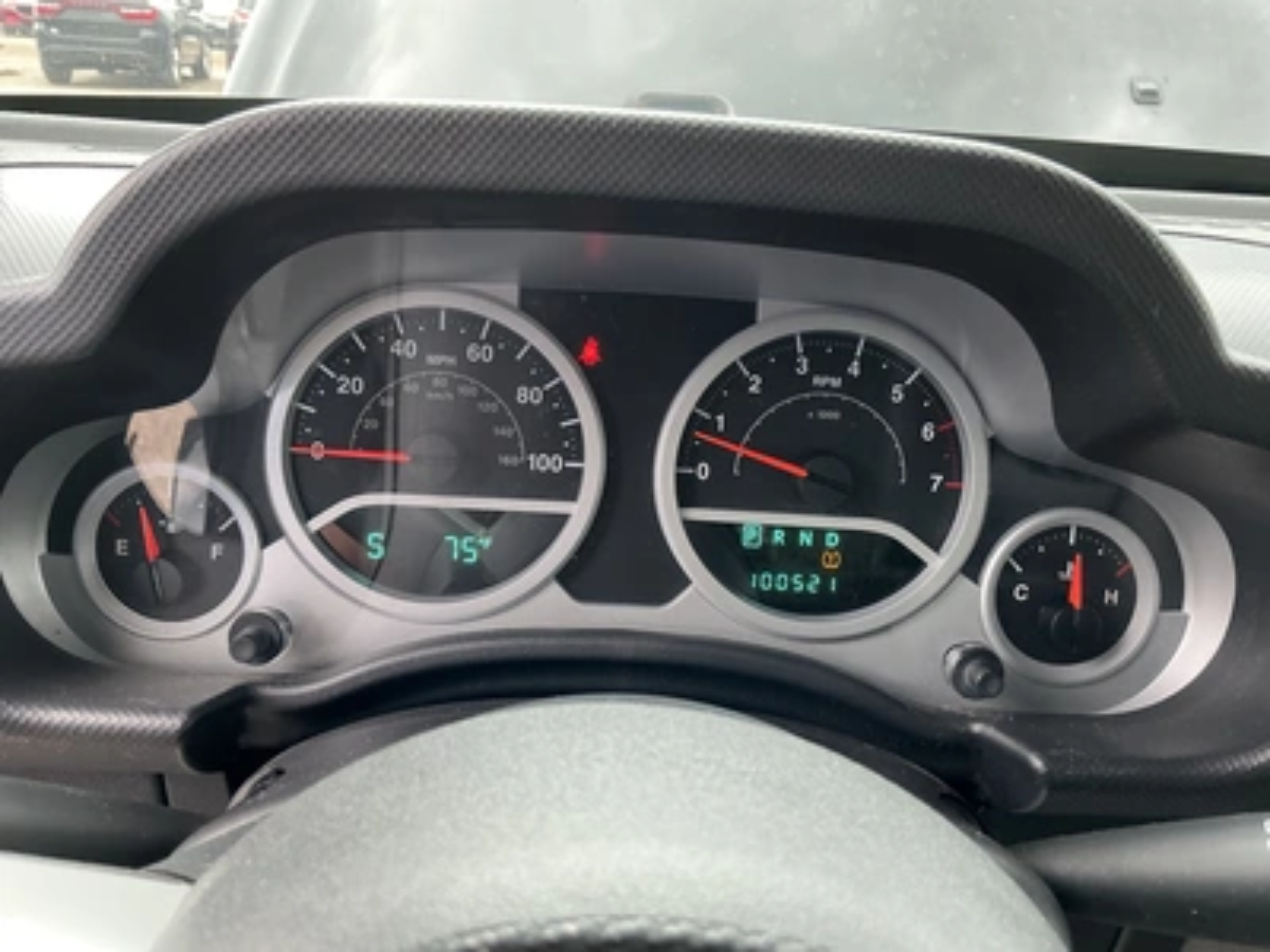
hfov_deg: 63.4
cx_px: 635
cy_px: 476
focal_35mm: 28
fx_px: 1027
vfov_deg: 49.7
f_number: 1.8
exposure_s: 1/114
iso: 64
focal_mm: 3
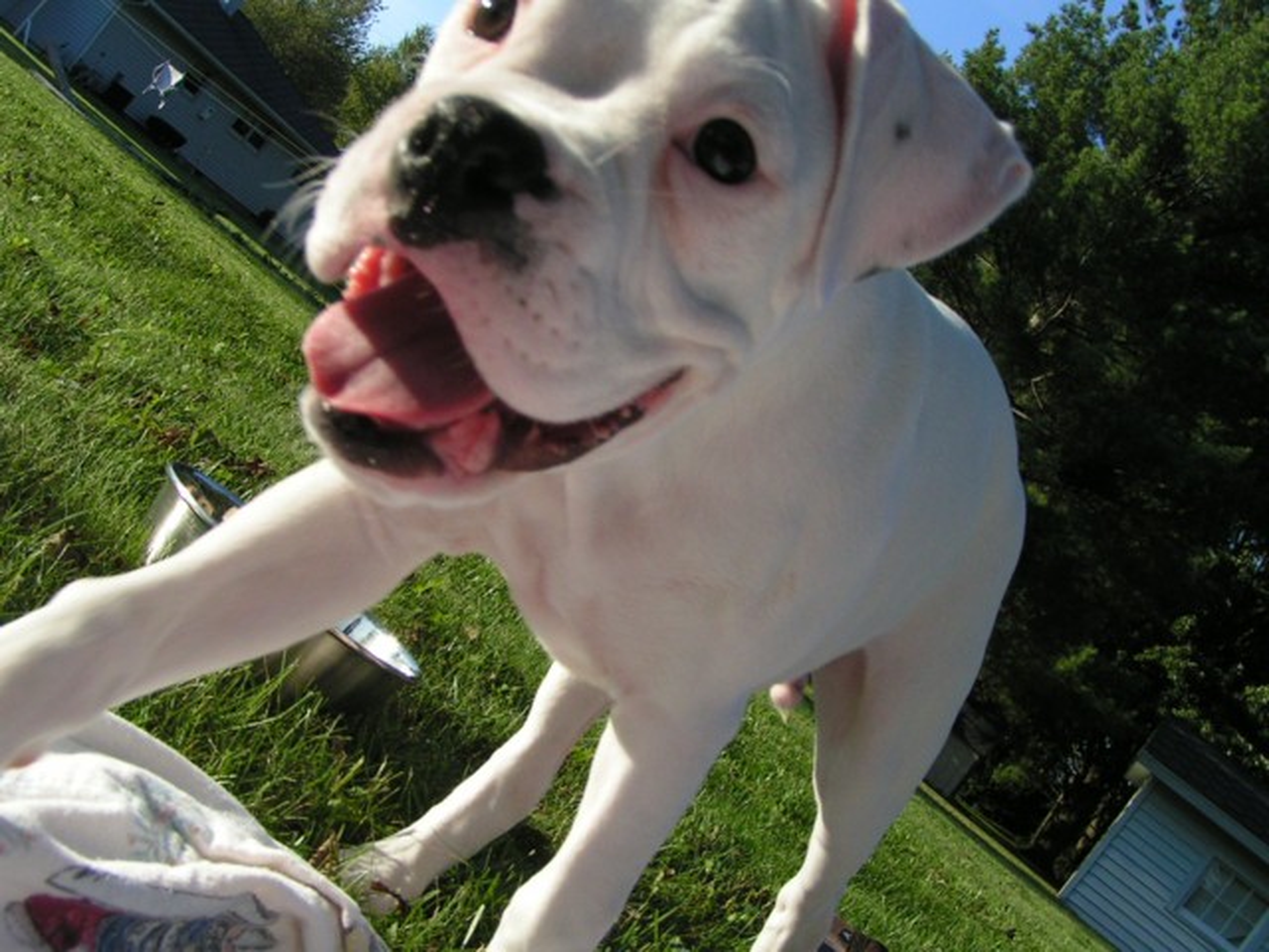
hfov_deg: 49.0
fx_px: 1393
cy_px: 476
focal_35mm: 38
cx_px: 634
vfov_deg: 37.7
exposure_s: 1/400
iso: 50
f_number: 5.6
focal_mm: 5.8
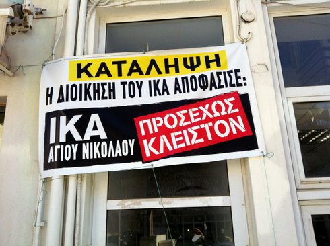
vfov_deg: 40.6
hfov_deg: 52.7
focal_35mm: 35
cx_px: 165
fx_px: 333
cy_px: 123
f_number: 2.8
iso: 80
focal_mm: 3.85
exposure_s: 1/663
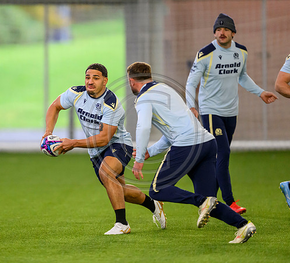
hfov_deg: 3.6
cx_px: 81
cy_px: 139
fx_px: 4638
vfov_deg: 3.2
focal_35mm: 513
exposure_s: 1/1600
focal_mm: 400
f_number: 3.2
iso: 6400
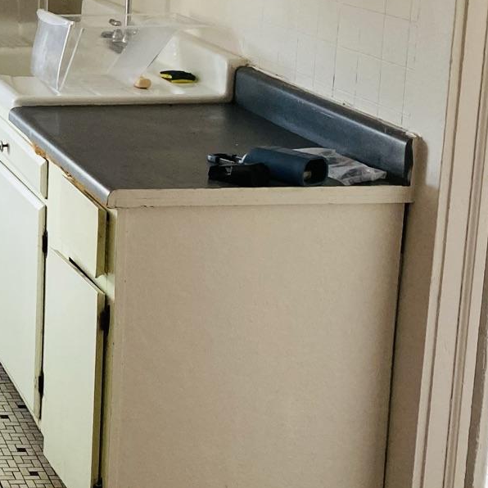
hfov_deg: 19.1
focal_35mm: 79
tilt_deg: -5.8
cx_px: -253
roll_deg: -2.2
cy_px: 54
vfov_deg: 21.5
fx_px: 1260
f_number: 1.8
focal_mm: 4.25
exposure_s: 1/121
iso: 125
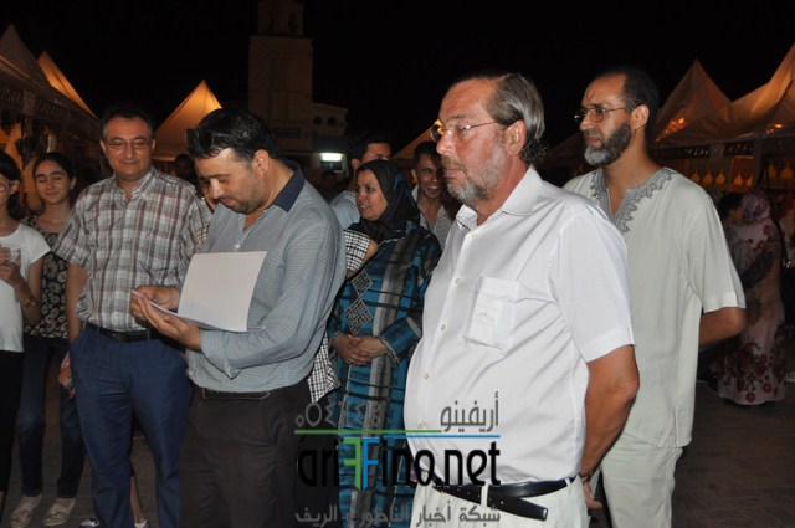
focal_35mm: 36
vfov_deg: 36.8
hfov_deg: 53.2
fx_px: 794
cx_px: 398
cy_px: 264
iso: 800
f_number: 3.8
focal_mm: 24
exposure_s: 1/60
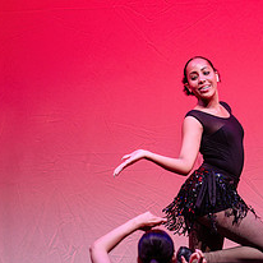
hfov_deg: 3.4
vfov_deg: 3.4
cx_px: 222
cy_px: 216
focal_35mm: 509
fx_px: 4375
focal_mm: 200
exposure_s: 1/500
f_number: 2.8
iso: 1250
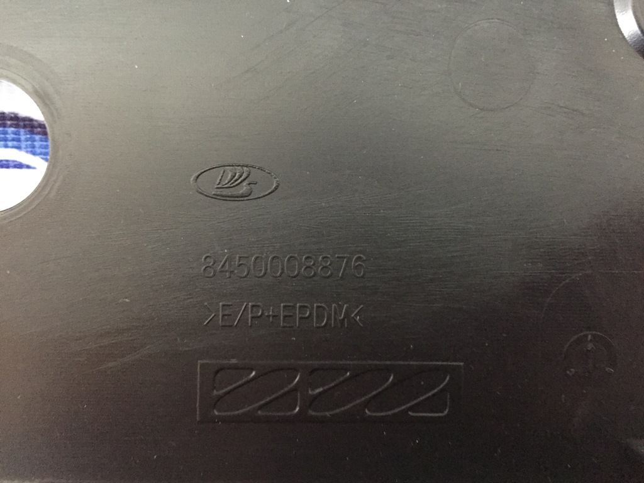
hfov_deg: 61.7
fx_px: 540
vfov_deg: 48.2
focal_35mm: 29
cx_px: 322
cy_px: 242
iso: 1000
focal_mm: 4.15
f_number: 2.2
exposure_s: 1/17
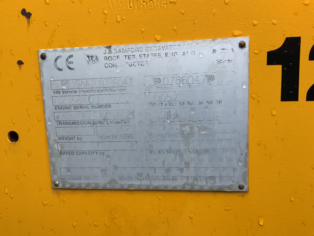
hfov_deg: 61.7
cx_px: 157
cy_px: 118
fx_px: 263
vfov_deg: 48.2
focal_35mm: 29
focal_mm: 3
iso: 16
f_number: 1.8
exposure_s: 1/529
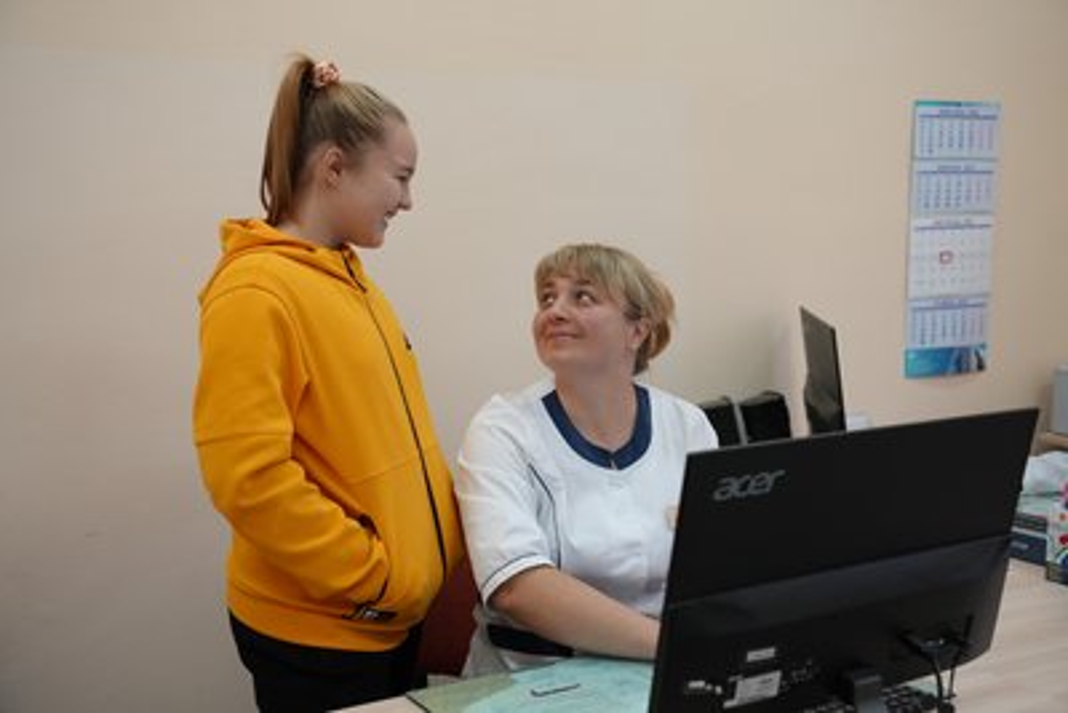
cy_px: 356
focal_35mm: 43
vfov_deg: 31.2
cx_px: 534
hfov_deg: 45.4
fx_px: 1276
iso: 1000
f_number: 4
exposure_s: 1/160
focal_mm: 43
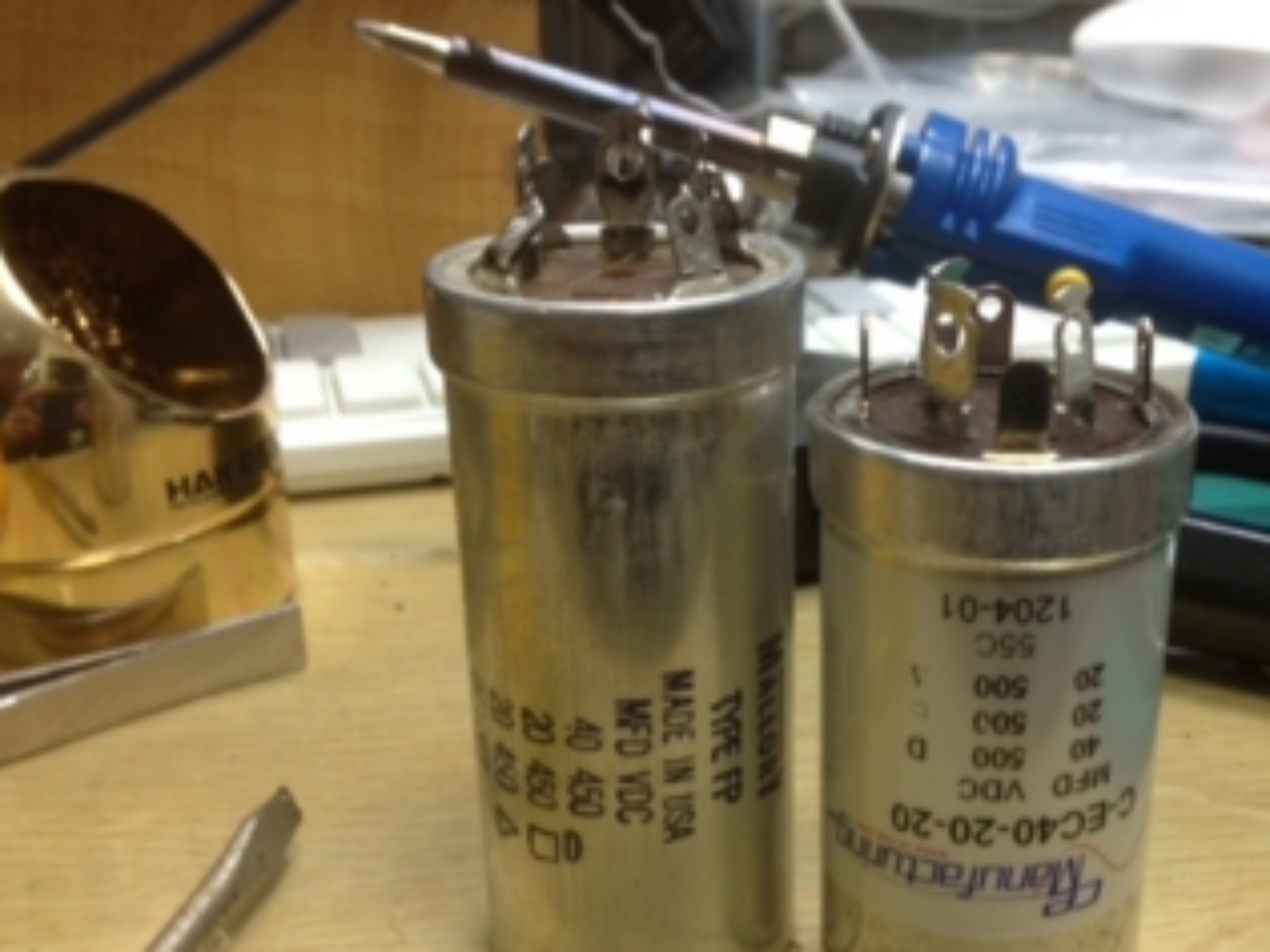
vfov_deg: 30.8
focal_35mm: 47
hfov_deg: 40.1
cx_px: 816
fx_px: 1724
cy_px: 582
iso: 64
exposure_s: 1/20
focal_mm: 4.13
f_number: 2.4
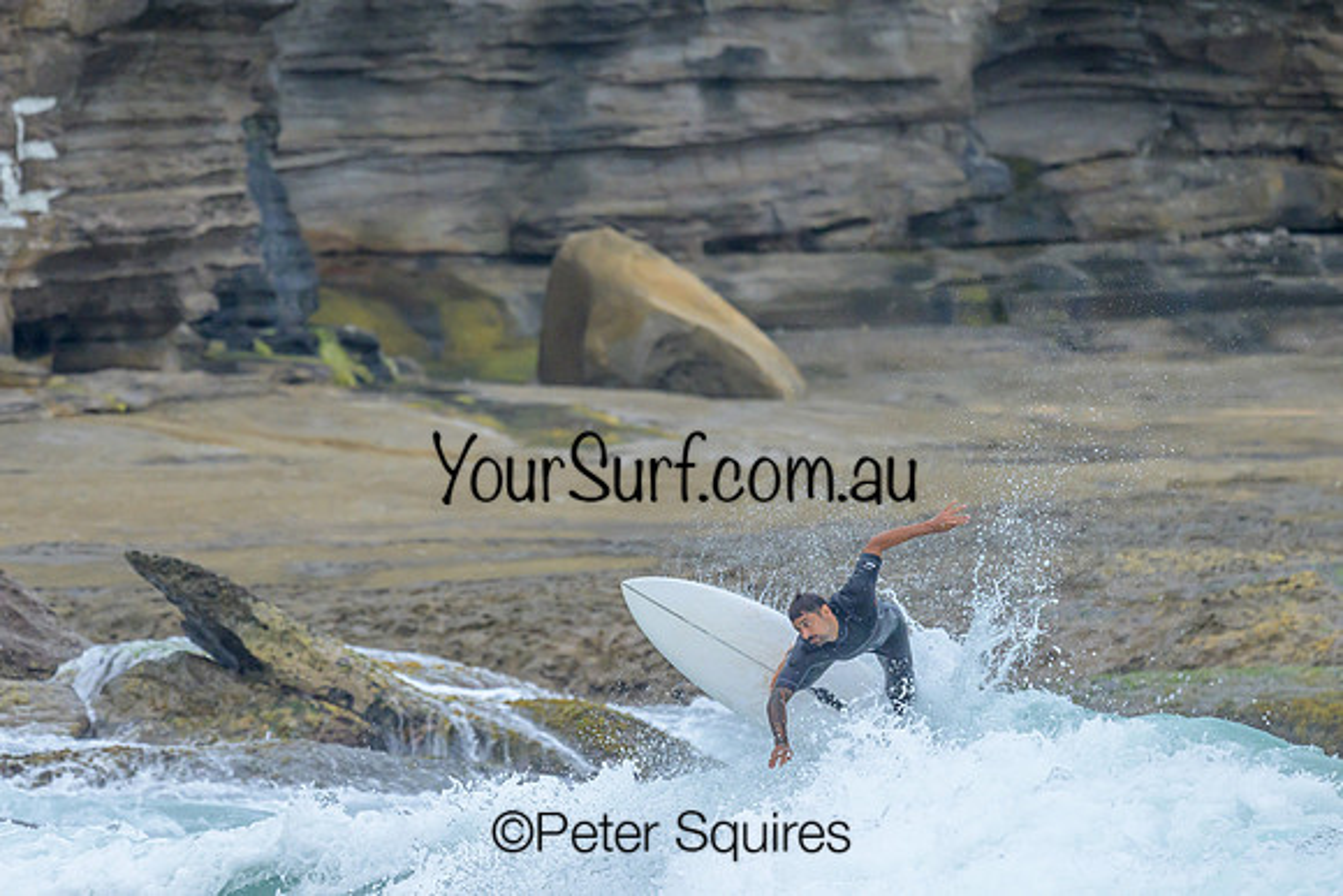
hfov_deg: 1.9
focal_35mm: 1100
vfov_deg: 1.3
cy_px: 457
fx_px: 41029
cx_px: 623
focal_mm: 800
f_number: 6.3
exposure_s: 1/3200
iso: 1000
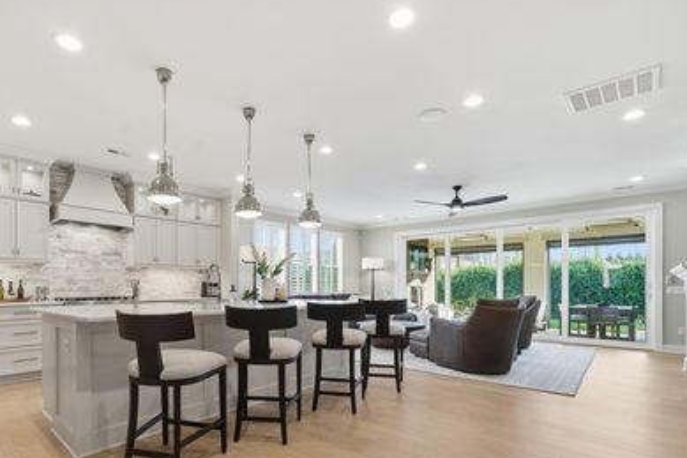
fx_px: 343
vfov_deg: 66.5
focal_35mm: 18
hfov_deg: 89.2
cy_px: 282
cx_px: 286
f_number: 7.1
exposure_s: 1/50
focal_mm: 14
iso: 160
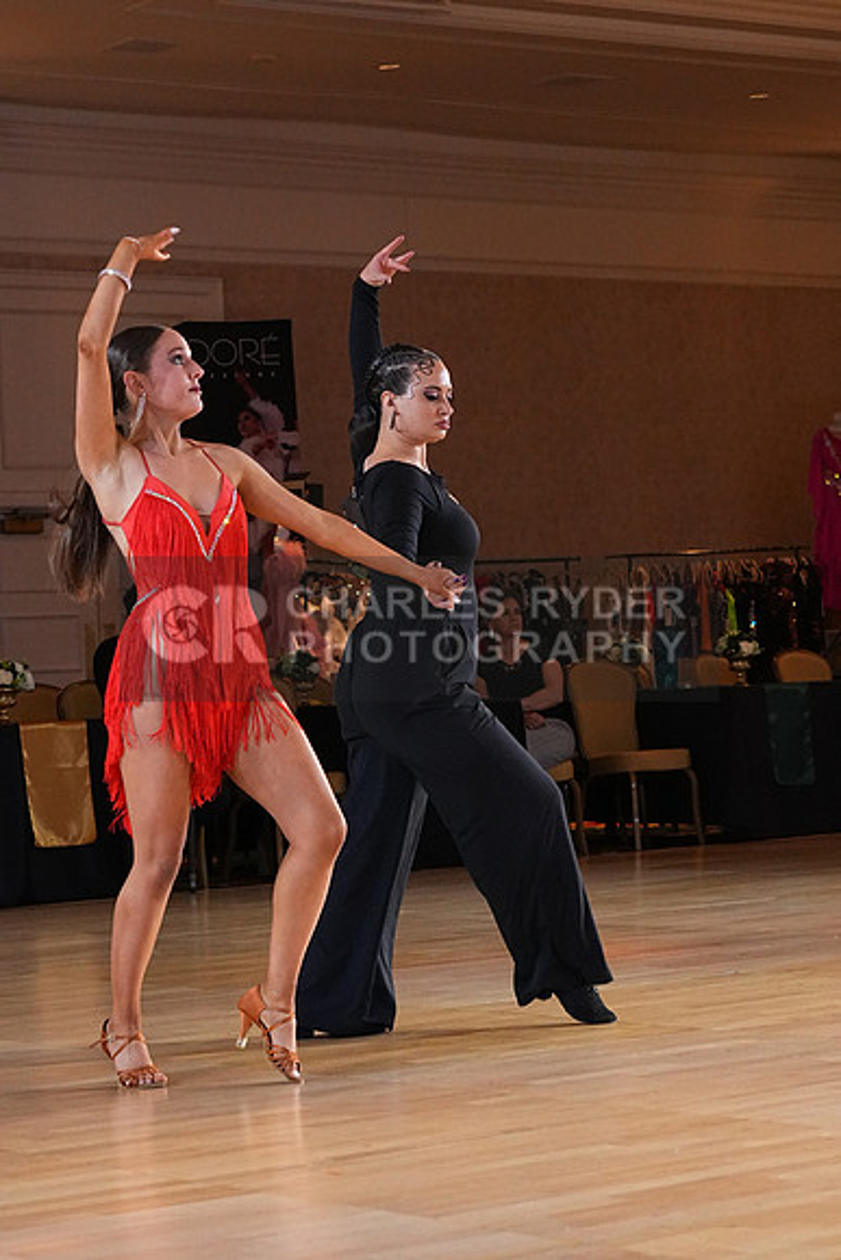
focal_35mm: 91
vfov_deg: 22.4
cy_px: 630
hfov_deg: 15.0
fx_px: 3187
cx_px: 420
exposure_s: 1/200
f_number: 6.3
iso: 5000
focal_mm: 61
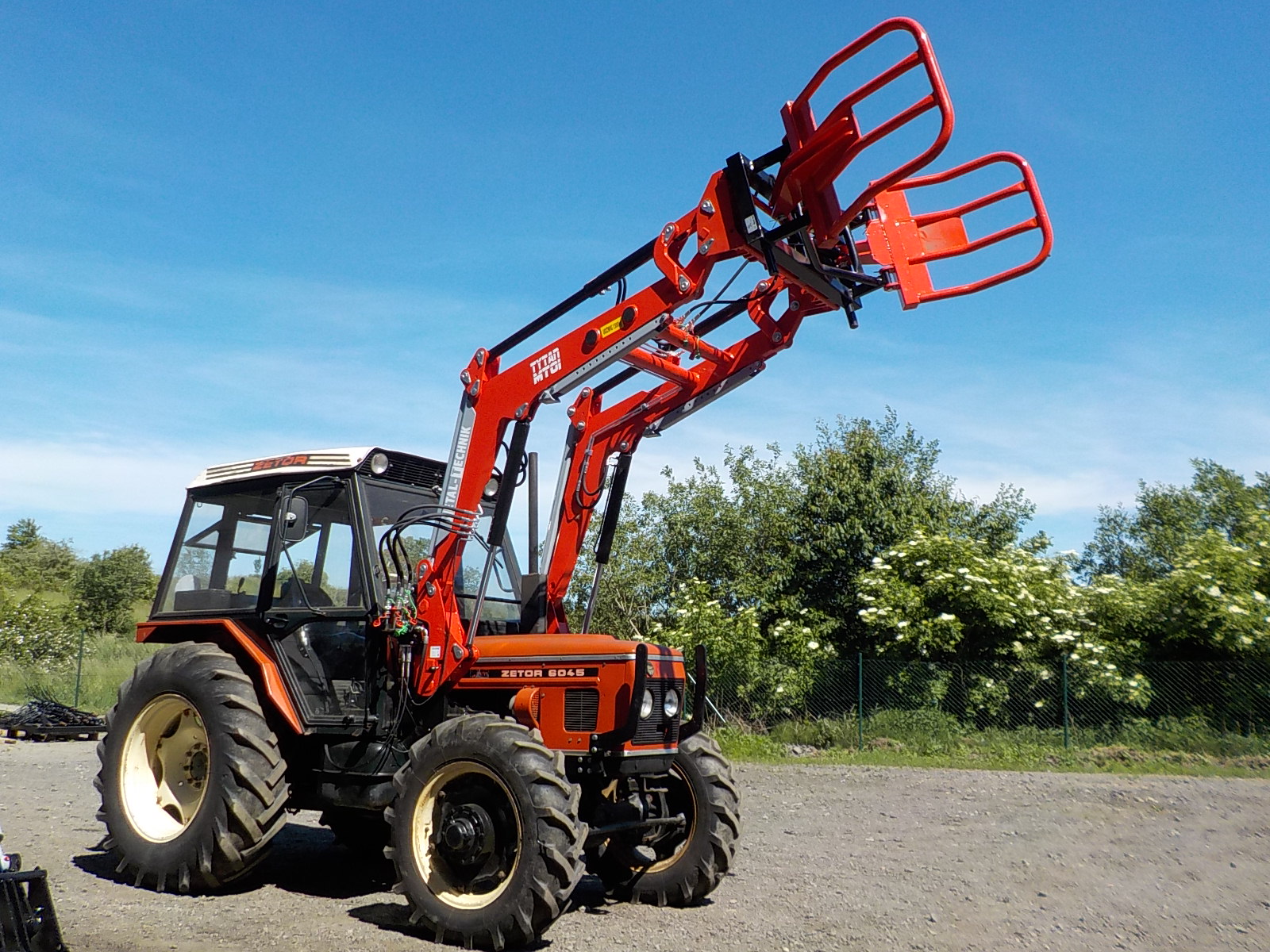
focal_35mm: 30
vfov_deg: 46.8
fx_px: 1101
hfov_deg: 60.0
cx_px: 635
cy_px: 476
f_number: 3.3
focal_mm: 4.1
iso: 125
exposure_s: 1/1250
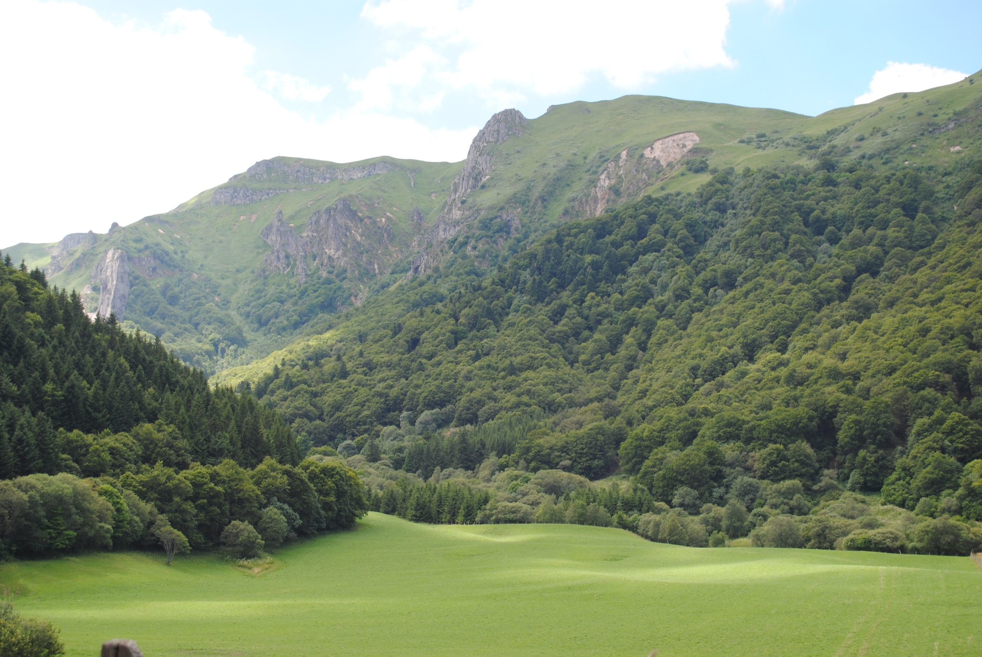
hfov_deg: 38.8
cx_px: 491
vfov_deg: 26.5
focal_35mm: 51
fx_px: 1393
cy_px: 328
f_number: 5.6
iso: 100
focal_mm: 34
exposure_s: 1/125
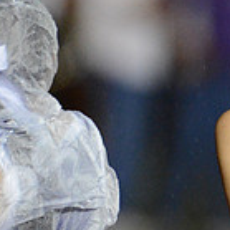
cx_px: 309
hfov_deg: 1.2
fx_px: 10682
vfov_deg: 1.2
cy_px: 234
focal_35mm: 1421
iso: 8000
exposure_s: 1/640
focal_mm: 400
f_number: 2.8
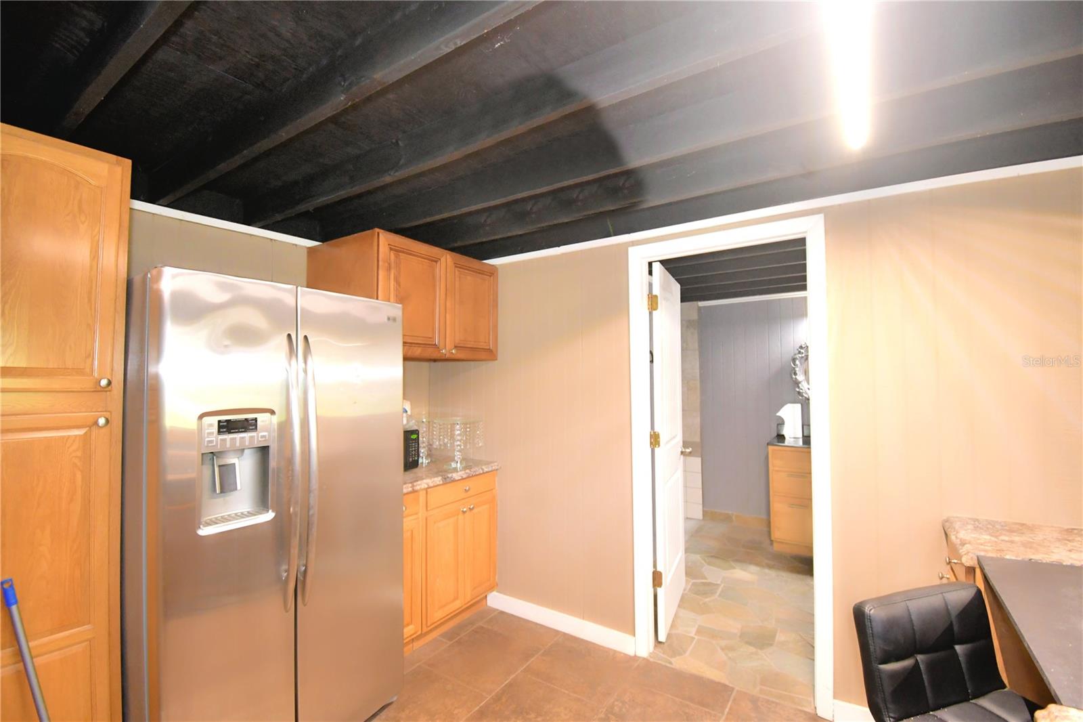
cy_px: 361
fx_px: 451
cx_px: 542
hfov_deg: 100.4
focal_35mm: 15
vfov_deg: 77.3
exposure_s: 1/30
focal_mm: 10
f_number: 4.5
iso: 1600
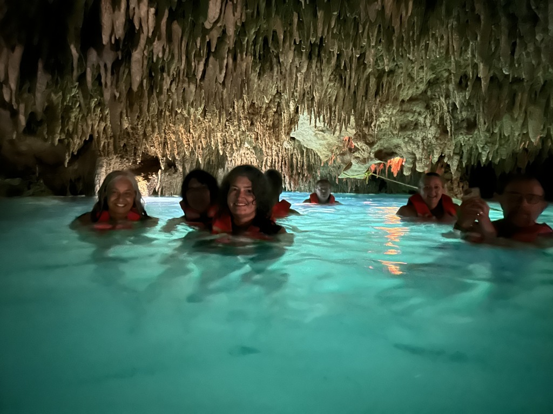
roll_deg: -1.8
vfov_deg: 56.8
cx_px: 276
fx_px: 383
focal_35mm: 24
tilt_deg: -4.6
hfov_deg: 71.6
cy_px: 207
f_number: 1.78
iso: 6400
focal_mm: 6.86
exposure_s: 1/15
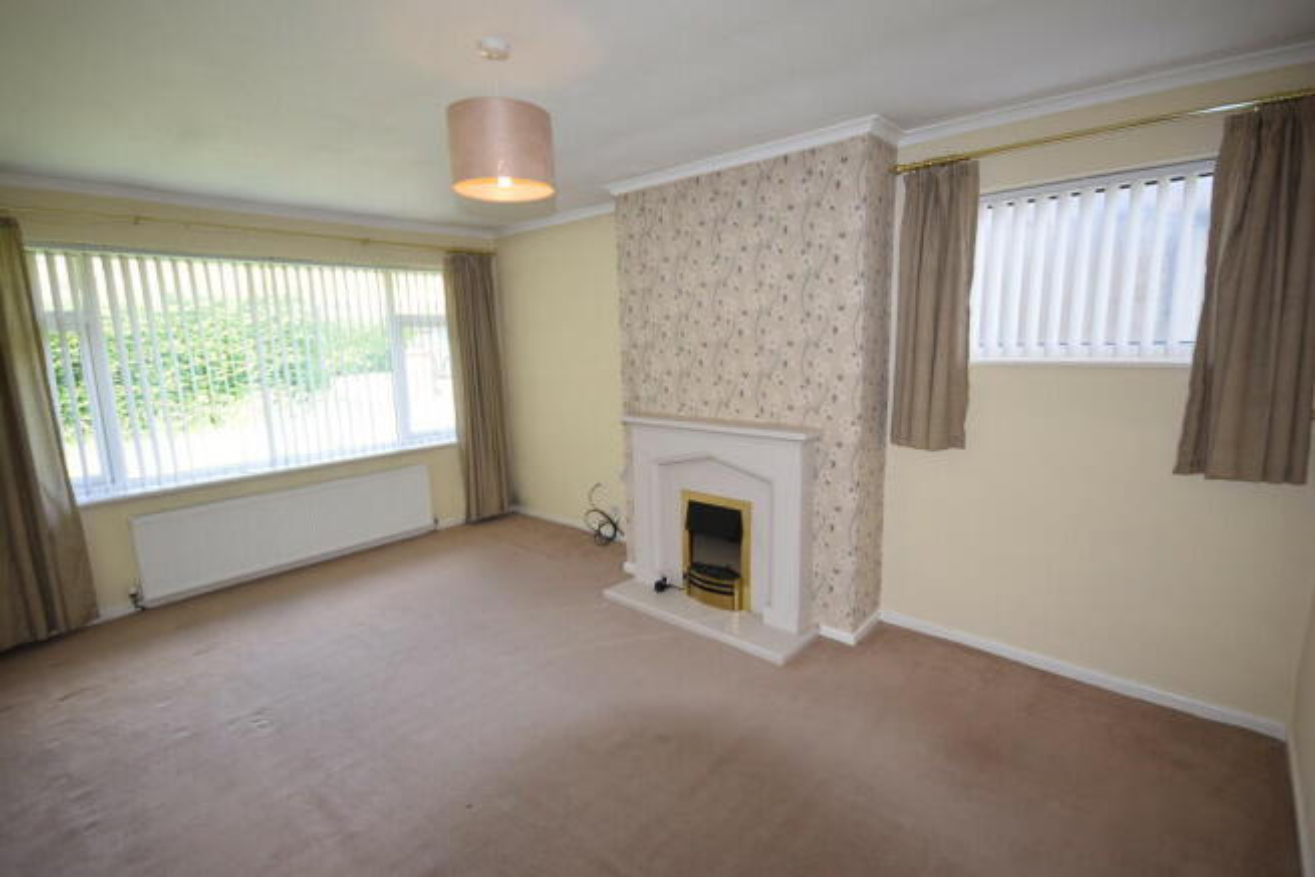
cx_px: 658
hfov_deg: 95.0
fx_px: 603
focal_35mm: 16
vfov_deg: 72.1
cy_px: 438
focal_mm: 11
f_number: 5.6
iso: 560
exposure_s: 1/125
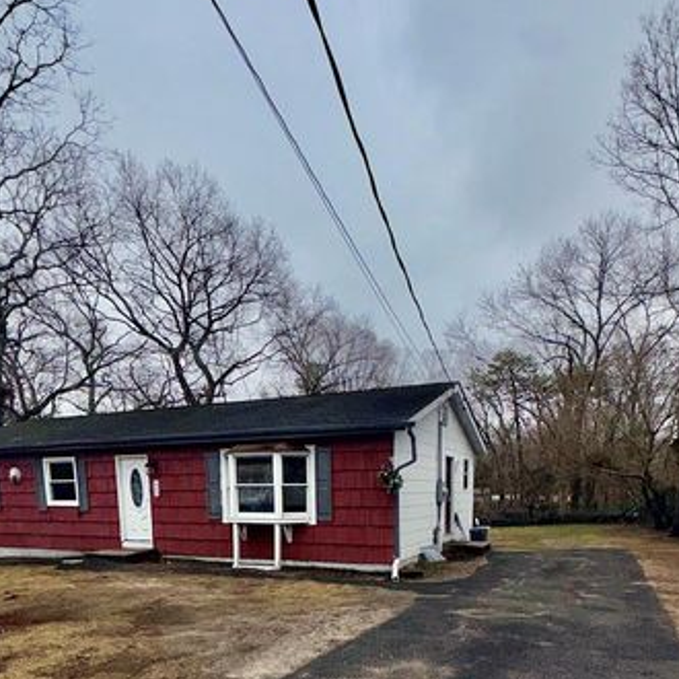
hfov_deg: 62.9
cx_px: 364
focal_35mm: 25
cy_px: 587
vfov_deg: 56.0
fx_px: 555
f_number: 2.2
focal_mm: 2.22
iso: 16
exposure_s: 1/228
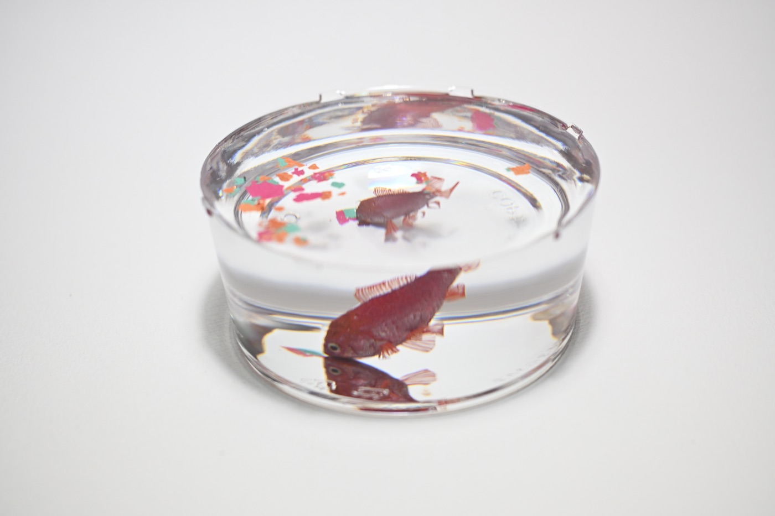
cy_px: 258
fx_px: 1130
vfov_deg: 25.7
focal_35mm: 52
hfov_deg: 37.9
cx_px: 388
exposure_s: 1/200
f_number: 2.8
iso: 400
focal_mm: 35
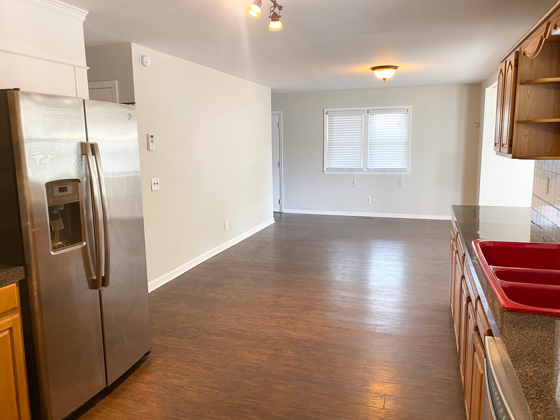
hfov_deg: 67.3
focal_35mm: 26
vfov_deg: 53.1
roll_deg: +0.0
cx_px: 280
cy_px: 210
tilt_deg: -8.0
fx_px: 421
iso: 125
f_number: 1.8
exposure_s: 1/60
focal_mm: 4.25
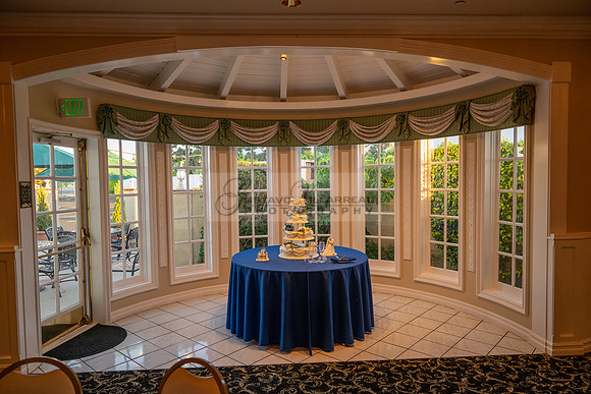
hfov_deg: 73.7
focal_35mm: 24
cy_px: 197
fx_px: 394
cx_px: 296
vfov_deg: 53.2
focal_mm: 24
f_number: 3.2
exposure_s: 1/320
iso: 1000
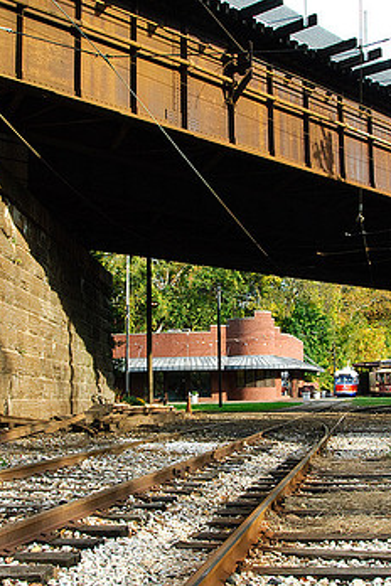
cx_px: 221
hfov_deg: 27.0
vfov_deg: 39.6
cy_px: 310
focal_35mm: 50
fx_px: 815
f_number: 8
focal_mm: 20
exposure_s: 1/60
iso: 400
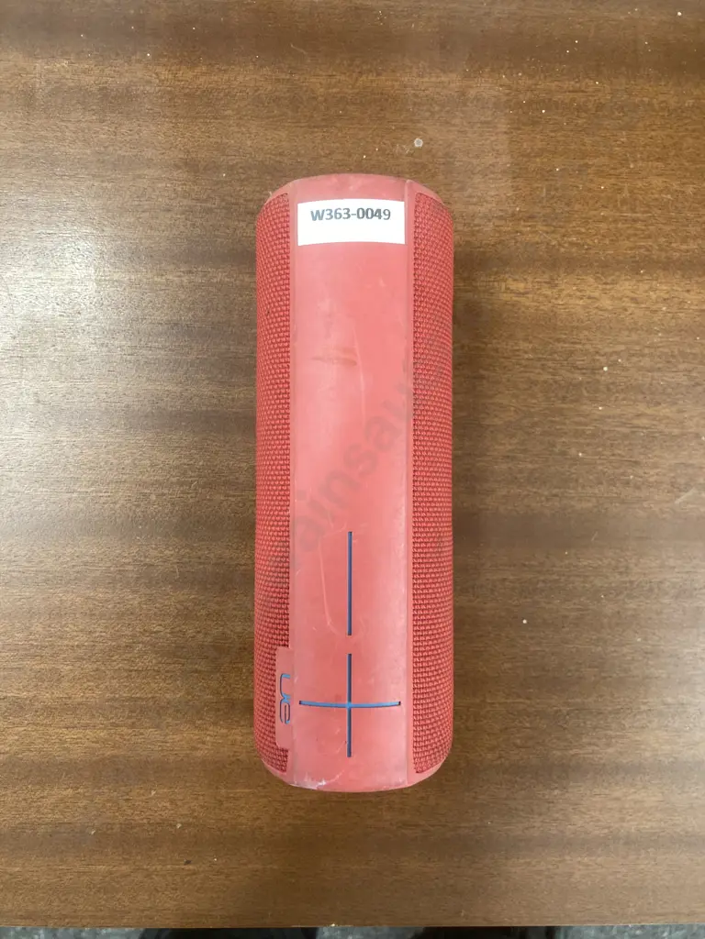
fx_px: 760
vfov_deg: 63.4
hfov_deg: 49.7
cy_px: 470
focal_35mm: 28
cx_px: 352
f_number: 1.8
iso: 160
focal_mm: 3.99
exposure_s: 1/50
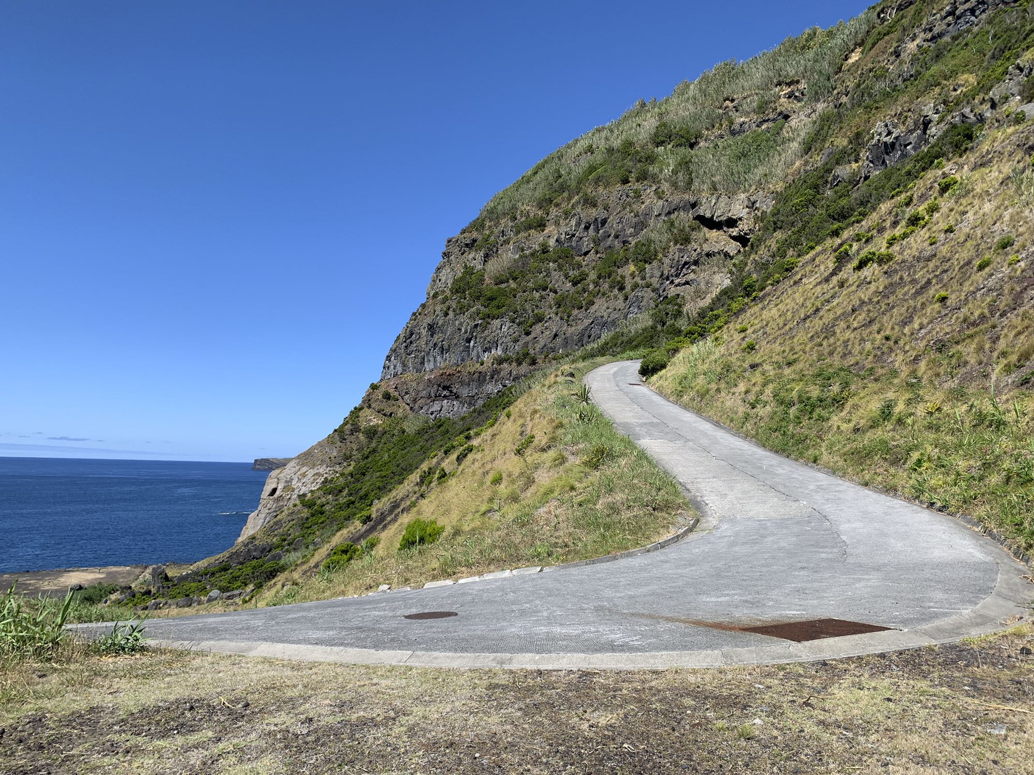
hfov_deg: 67.3
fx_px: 777
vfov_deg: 53.1
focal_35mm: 26
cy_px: 388
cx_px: 517
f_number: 1.8
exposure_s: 1/2421
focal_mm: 4.25
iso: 25
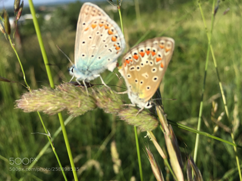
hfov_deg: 61.7
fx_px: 203
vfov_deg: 48.2
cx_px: 121
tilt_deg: -22.4
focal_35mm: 29
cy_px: 90
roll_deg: +4.6
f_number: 2.2
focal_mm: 4.15
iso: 32
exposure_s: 1/1883
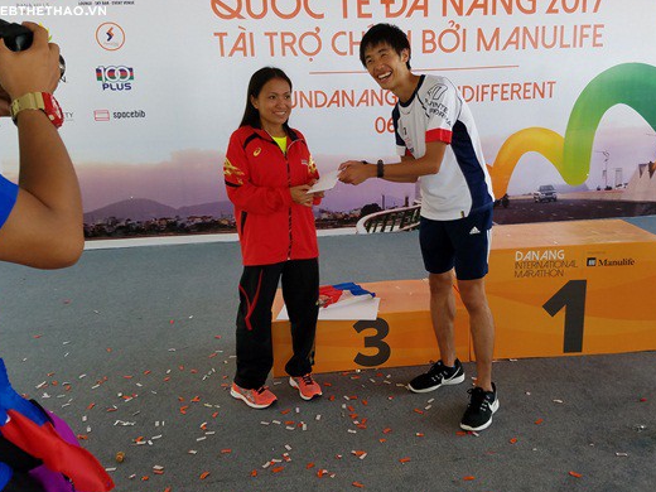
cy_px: 207
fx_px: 606
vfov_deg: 44.0
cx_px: 370
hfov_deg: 56.6
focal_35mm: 32
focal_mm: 4.2
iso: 50
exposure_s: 1/229
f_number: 1.7
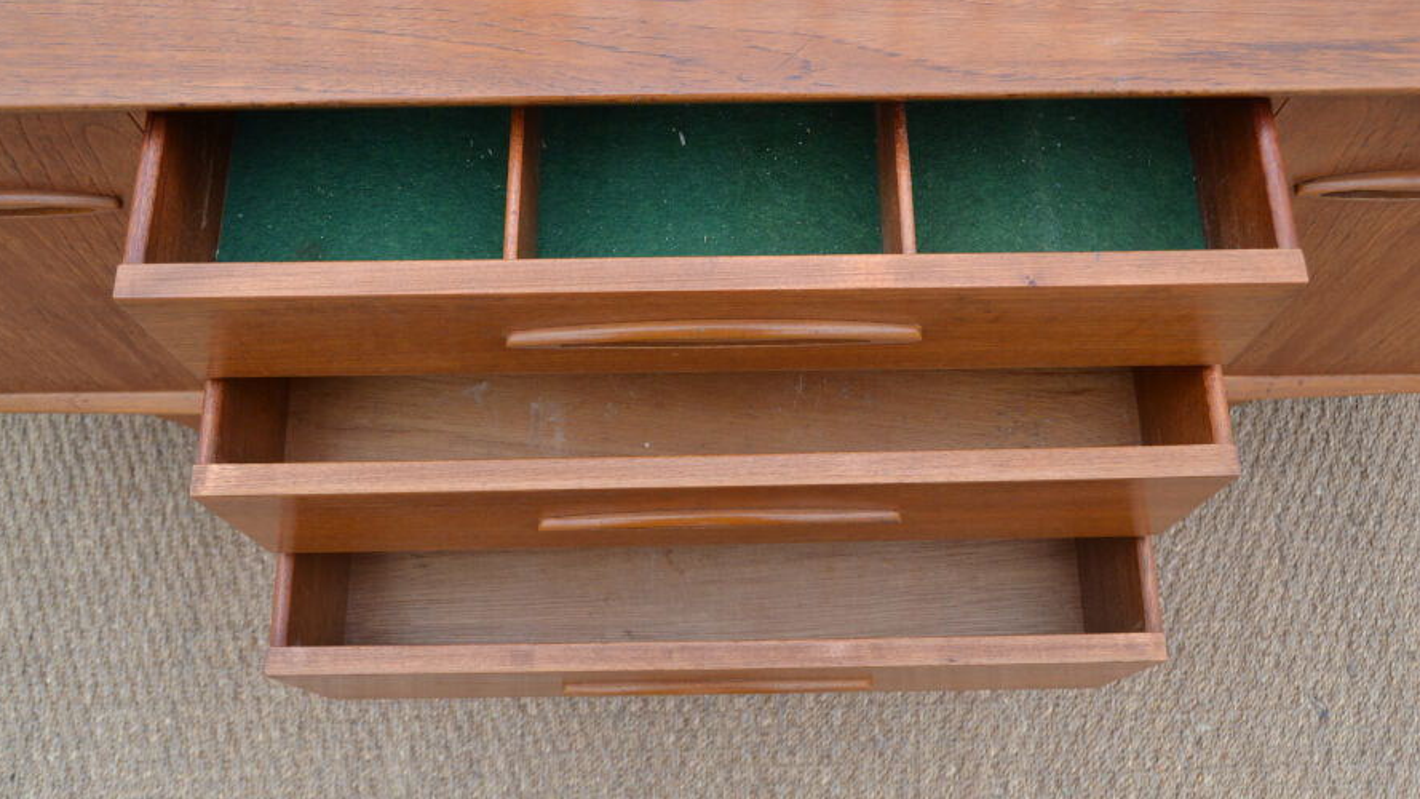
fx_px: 1318
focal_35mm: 35
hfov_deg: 56.6
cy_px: 384
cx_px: 708
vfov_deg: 33.7
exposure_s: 1/125
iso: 180
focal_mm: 22
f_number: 5.6
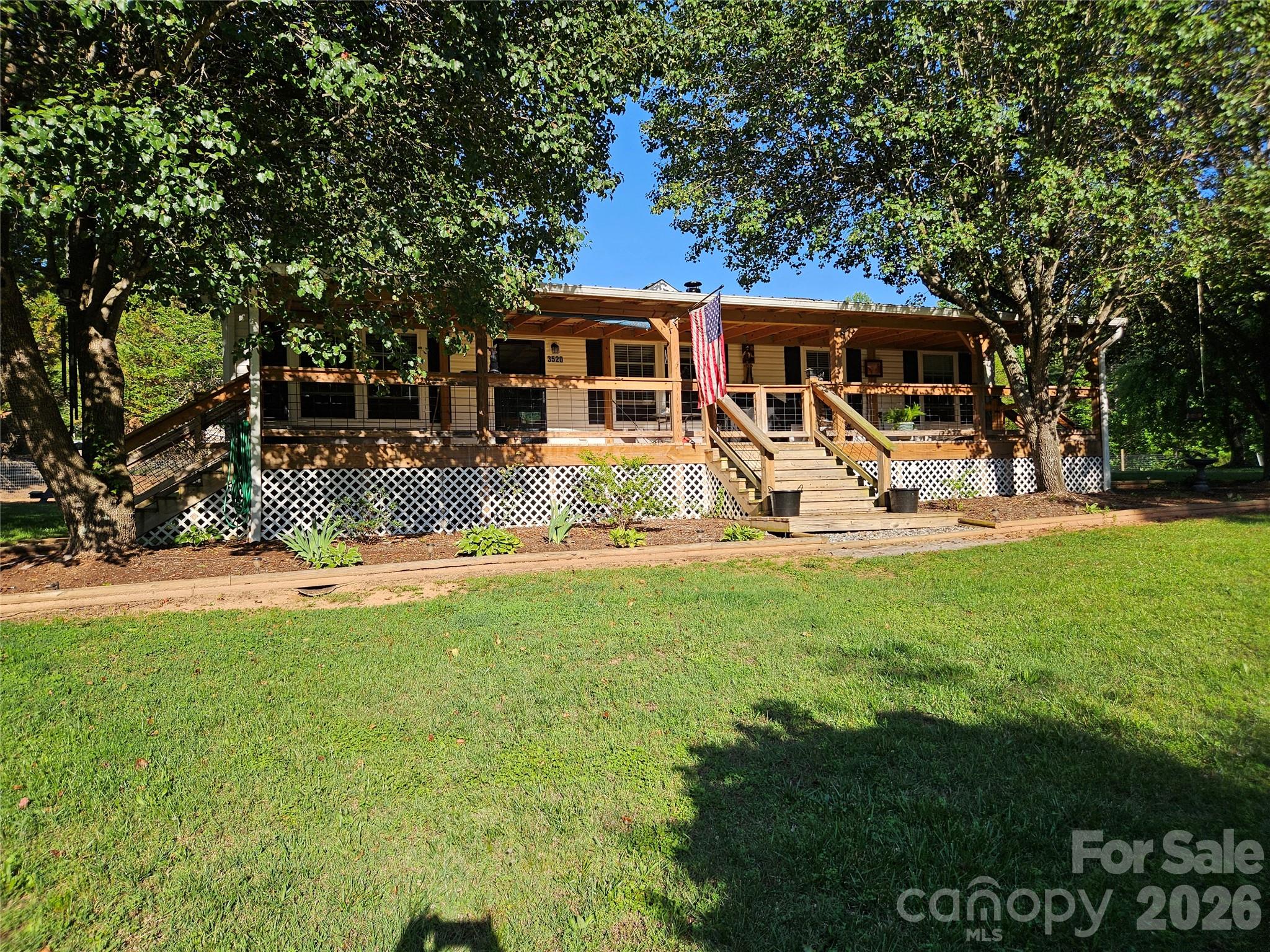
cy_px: 476
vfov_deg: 58.9
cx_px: 635
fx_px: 844
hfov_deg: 73.9
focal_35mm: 23
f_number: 1.8
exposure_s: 1/1208
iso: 25
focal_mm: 5.4
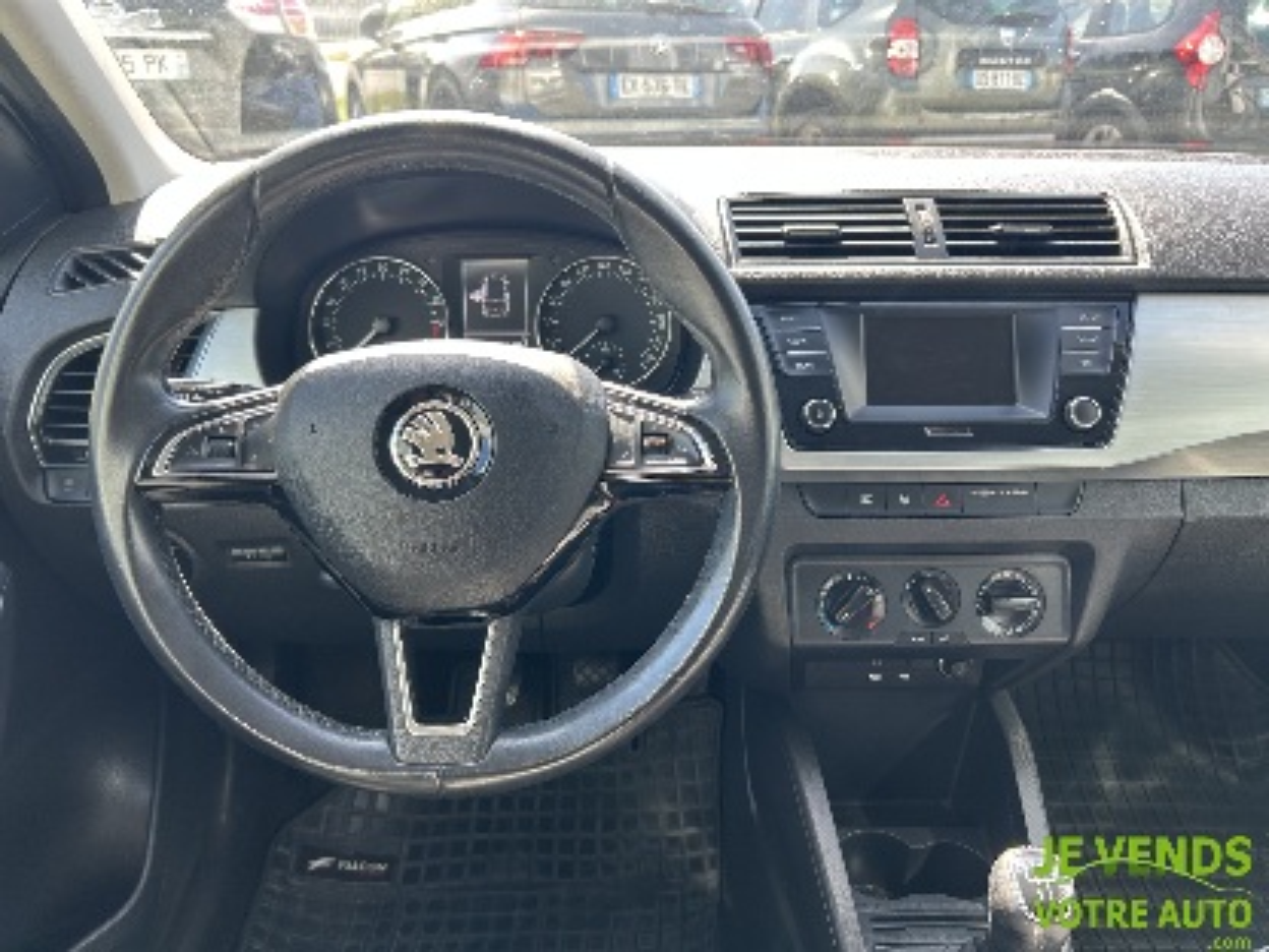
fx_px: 953
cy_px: 476
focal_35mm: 26
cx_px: 634
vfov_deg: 53.1
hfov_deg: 67.3
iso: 40
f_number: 1.5
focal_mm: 5.7
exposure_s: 1/121
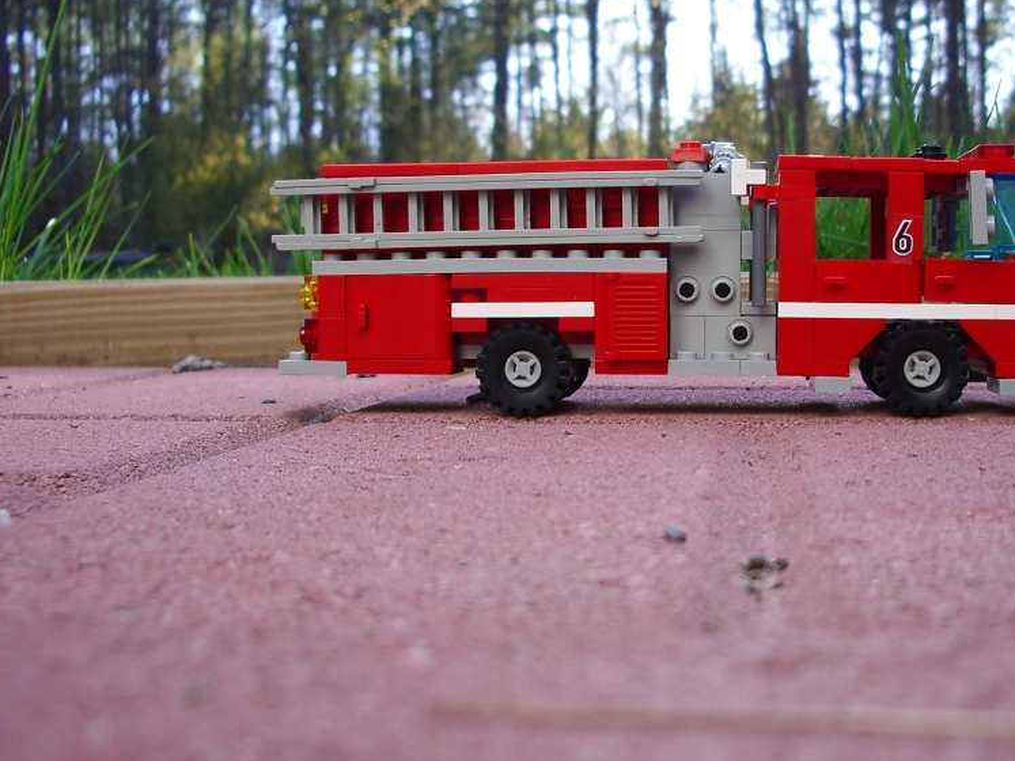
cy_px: 342
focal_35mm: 48
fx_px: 1407
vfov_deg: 30.2
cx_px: 685
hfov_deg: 39.2
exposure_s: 1/200
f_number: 2.6
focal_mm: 5.8
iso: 80
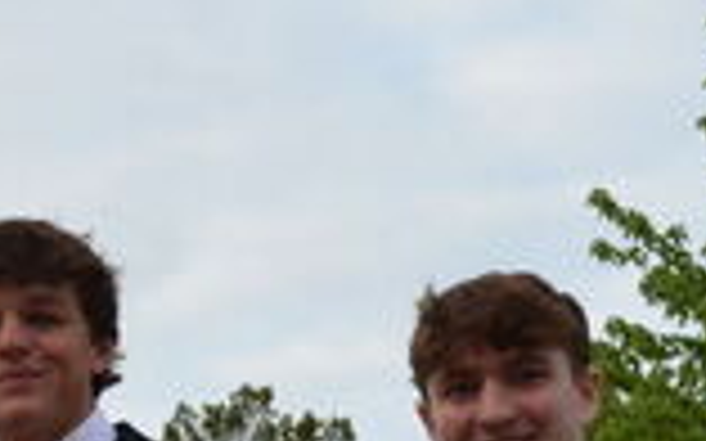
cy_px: 549
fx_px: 3000
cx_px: -218
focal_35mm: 156
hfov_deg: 13.0
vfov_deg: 8.3
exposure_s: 1/640
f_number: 4.2
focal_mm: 26
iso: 400
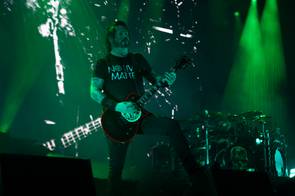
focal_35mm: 75
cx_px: 148
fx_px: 615
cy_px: 98
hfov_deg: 27.0
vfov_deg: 18.2
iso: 250
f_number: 4
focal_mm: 75
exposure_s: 1/80
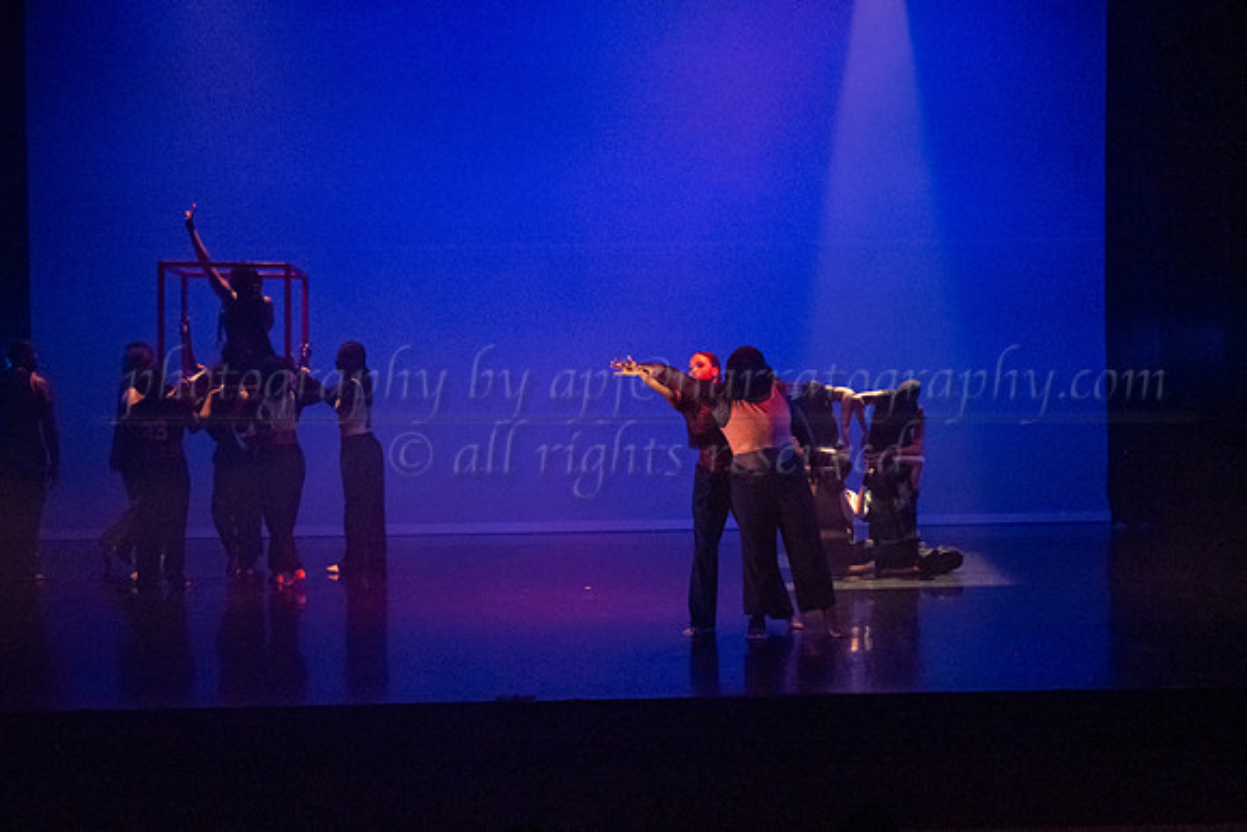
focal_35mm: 67
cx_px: 759
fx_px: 2321
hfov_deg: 30.0
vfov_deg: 20.3
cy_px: 487
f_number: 3.2
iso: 4000
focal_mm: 55
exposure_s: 1/320
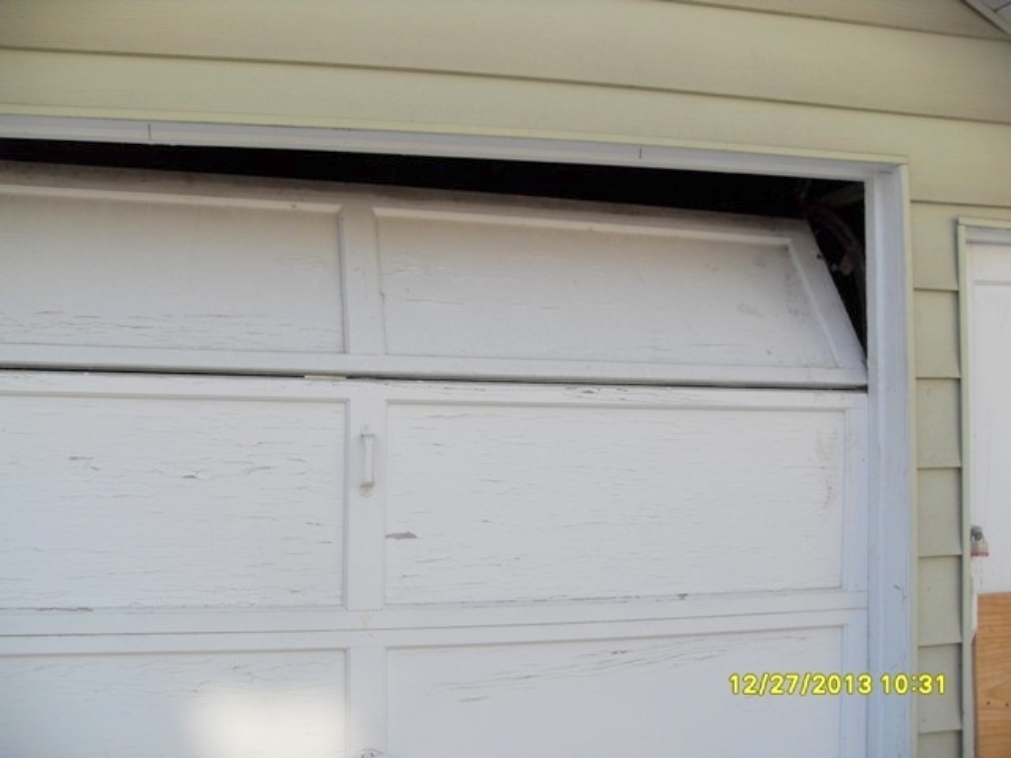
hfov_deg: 54.0
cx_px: 506
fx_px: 993
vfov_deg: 41.8
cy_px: 379
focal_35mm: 34
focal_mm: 6.3
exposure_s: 1/500
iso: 80
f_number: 2.8
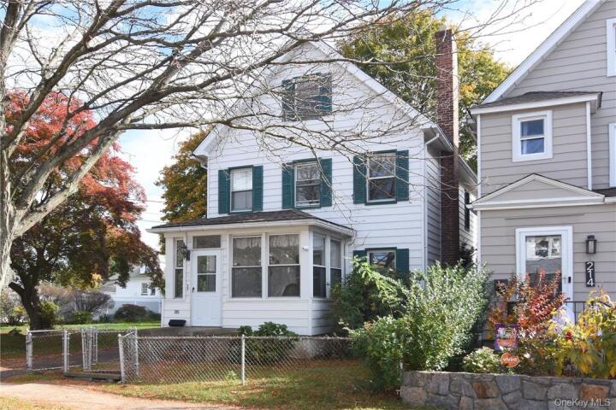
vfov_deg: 41.7
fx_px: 539
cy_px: 205
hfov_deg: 59.5
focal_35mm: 32
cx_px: 308
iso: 500
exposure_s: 1/200
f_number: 14
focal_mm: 21
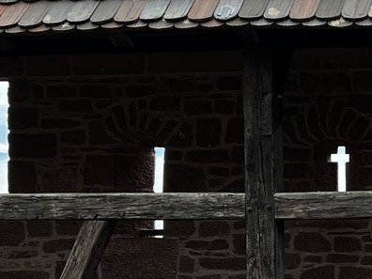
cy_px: 164
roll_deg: +1.1
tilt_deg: -1.2
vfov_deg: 14.1
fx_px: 1128
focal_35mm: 105
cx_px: 504
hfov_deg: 17.4
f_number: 1.5
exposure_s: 1/191
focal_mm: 5.7
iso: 40
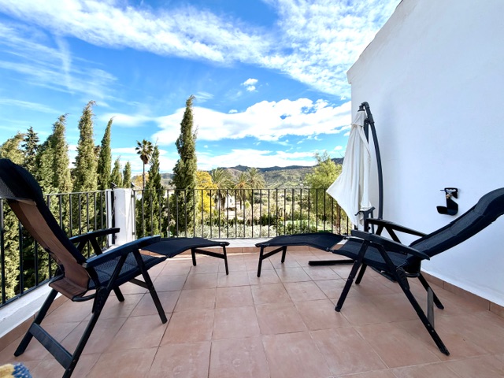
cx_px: 252
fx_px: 204
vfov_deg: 85.7
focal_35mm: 14
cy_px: 189
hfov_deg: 102.1
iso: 25
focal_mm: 2.22
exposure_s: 1/770
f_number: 2.2
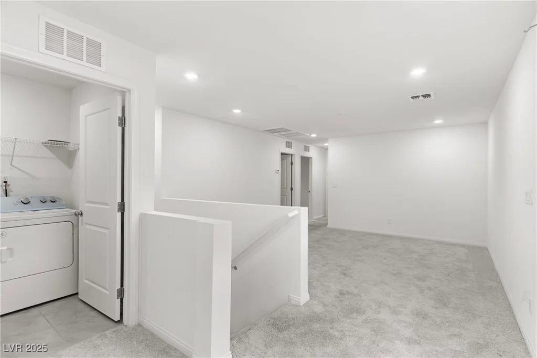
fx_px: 254
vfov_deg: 70.5
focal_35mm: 17
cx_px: 268
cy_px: 179
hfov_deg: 93.3
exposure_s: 1/13
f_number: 8
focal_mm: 17
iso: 400
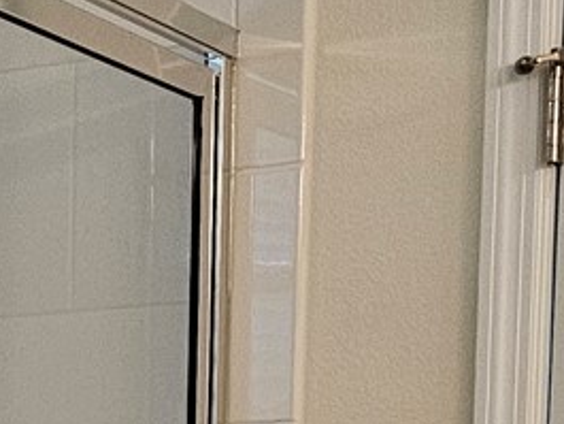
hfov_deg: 13.7
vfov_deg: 9.9
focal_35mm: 139
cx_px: -145
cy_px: 861
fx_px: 2266
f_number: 1.7
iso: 320
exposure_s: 1/359
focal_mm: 6.3
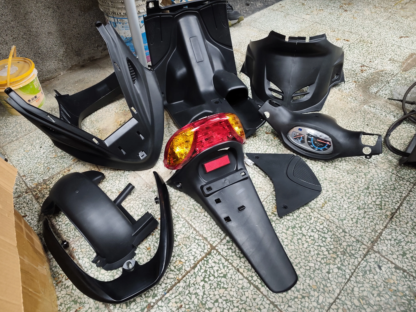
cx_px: 203
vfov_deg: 54.8
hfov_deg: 69.4
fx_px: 300
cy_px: 143
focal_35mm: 25
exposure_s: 1/120
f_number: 1.7
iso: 640
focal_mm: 6.07
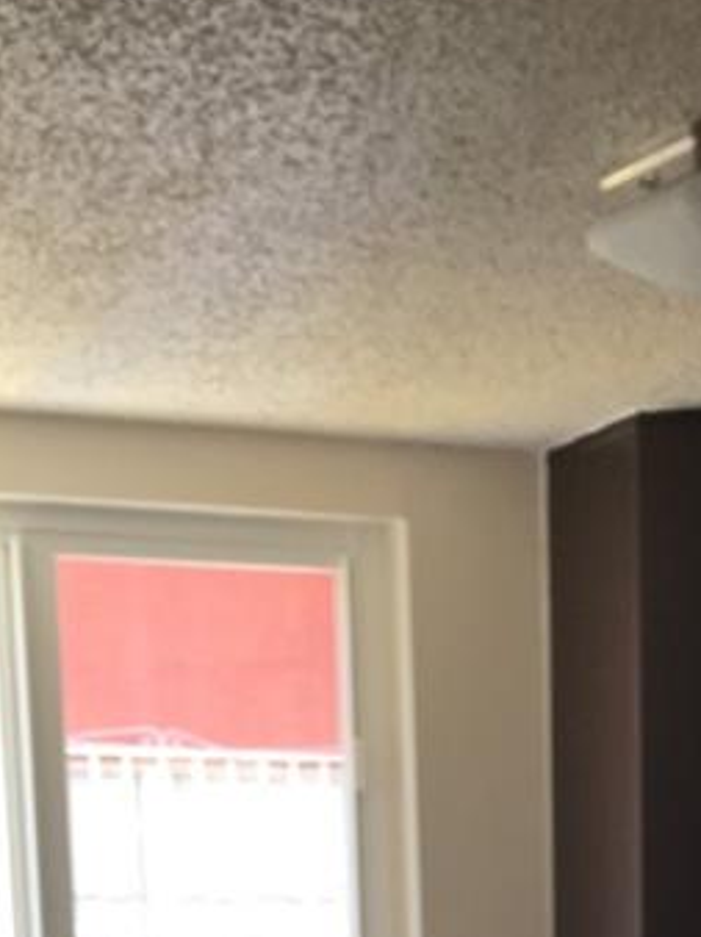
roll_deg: -0.6
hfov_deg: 14.1
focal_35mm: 103
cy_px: 1489
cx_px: 729
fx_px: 2785
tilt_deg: -10.9
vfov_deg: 16.9
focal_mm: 4.15
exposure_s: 1/40
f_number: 2.2
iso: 25
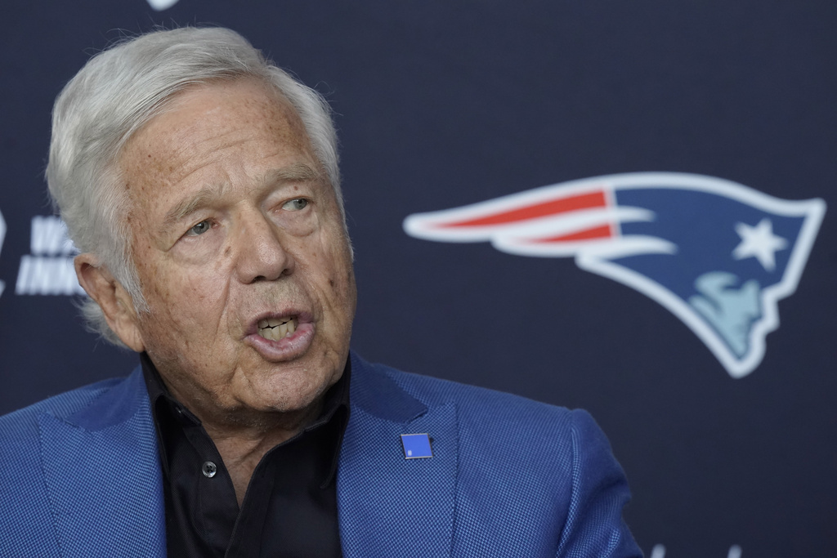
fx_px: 9301
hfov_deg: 5.2
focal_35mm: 400
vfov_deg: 3.4
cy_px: 279
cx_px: 418
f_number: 6.3
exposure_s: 1/640
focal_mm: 400
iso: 4000
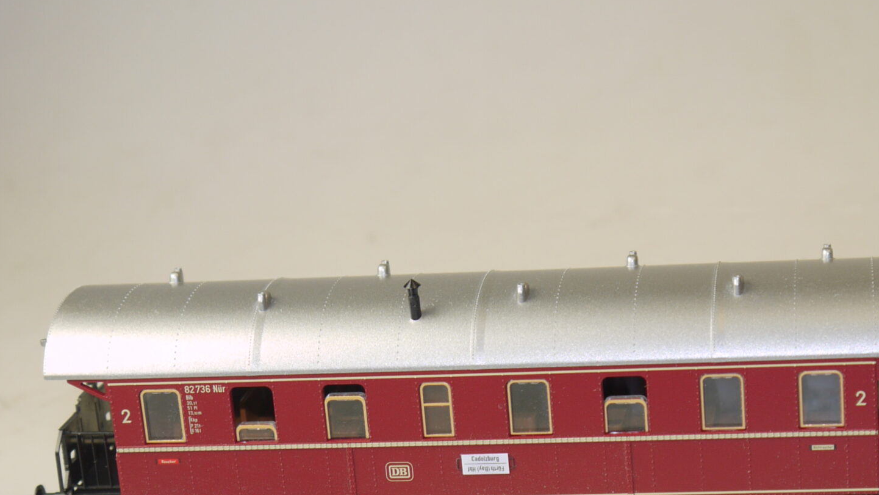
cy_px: 411
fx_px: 2238
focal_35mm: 96
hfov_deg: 22.2
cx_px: 522
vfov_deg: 12.5
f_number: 4.4
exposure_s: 1/80
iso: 100
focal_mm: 22
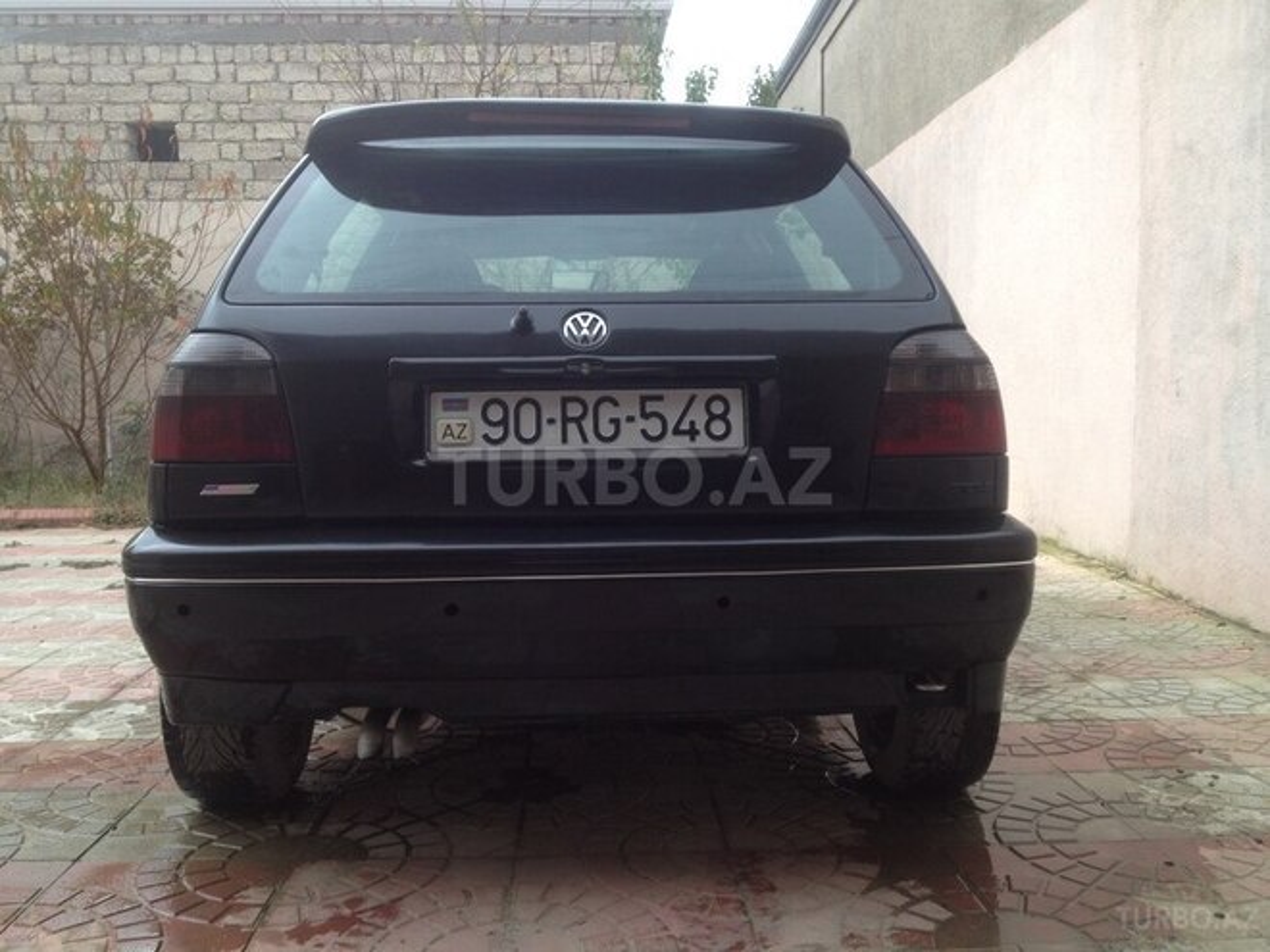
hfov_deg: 52.6
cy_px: 476
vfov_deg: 40.7
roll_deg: +0.8
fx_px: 1284
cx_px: 635
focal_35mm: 35
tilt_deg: -5.1
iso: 50
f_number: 2.4
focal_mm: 4.28
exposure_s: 1/40
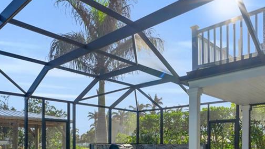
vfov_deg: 32.2
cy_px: 147
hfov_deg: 57.5
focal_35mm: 34
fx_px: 239
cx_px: 105
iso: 200
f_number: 9
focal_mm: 16
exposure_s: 1/320
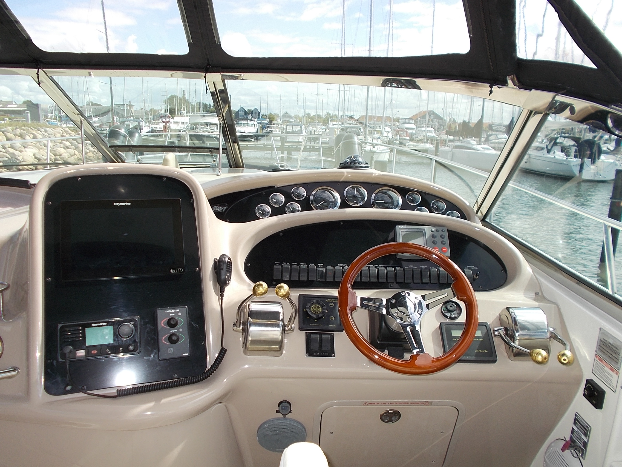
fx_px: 539
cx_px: 311
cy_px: 234
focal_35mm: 30
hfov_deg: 60.0
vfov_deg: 46.8
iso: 80
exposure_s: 1/500
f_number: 3.4
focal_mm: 5.3
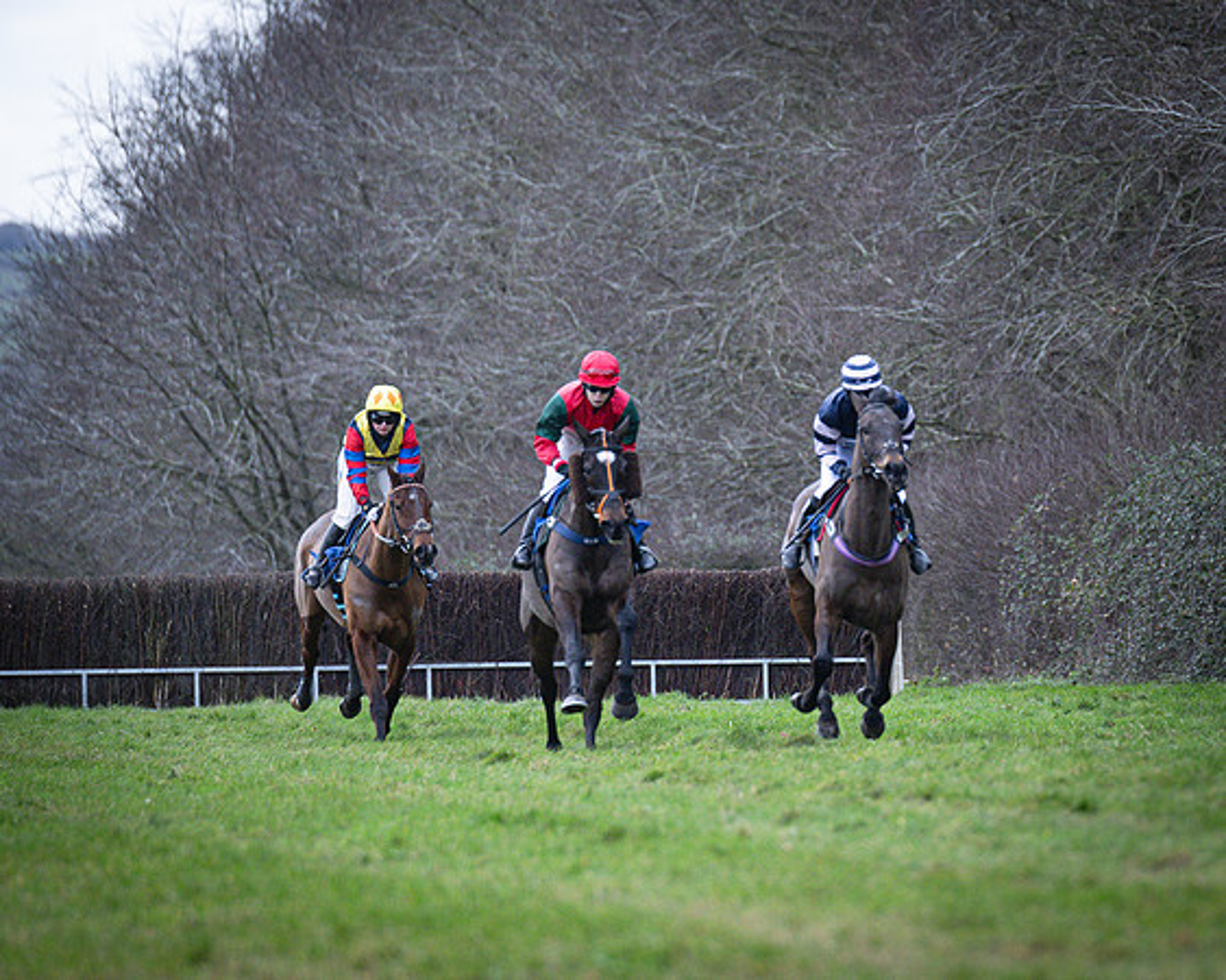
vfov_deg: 3.1
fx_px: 18143
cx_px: 896
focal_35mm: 500
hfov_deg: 3.9
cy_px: 401
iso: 800
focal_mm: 200
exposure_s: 1/1600
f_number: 2.8
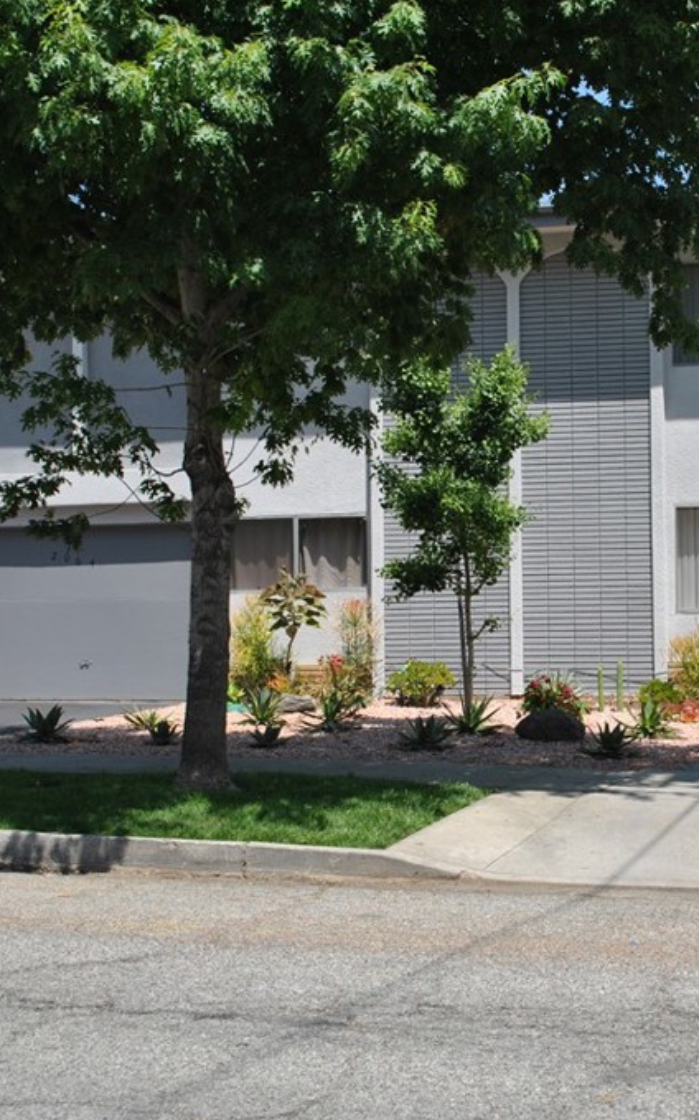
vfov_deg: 34.0
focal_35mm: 60
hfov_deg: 21.4
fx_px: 1830
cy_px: 562
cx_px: 537
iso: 100
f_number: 8
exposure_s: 1/250
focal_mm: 26
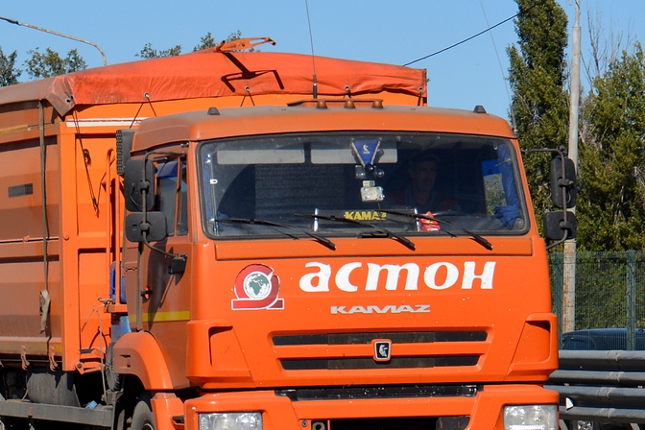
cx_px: 184
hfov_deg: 12.4
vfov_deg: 8.3
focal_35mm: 166
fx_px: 2974
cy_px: 207
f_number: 7.1
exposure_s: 1/1600
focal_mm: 62
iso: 400
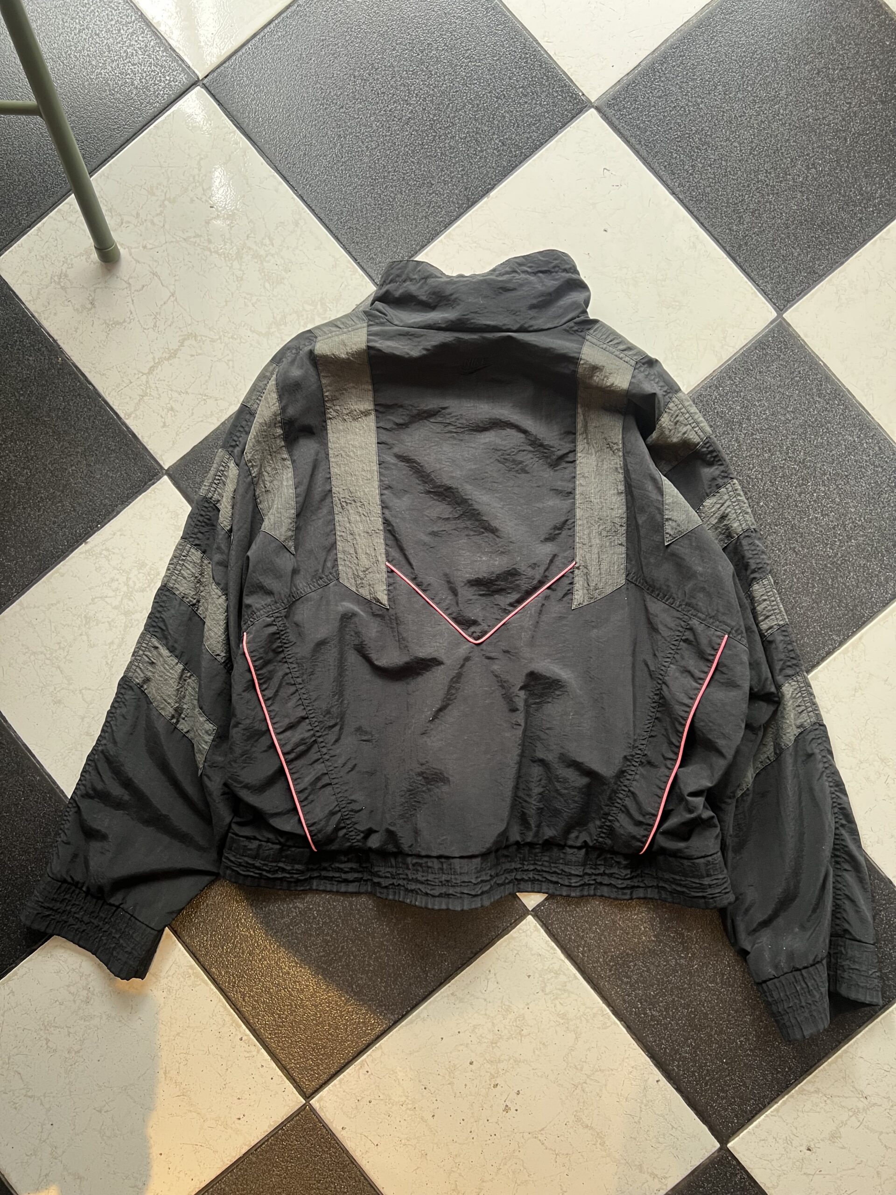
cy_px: 598
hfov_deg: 53.1
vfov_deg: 67.3
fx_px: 897
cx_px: 448
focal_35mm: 26
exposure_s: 1/81
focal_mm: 5.7
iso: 125
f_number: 1.5
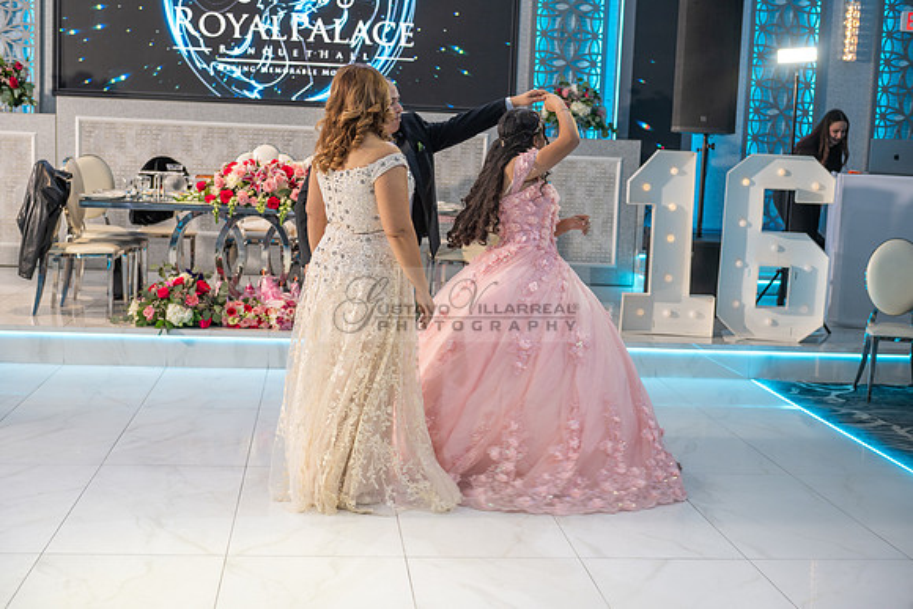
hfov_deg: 39.6
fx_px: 1268
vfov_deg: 27.0
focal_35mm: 50
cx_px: 456
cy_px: 304
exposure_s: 1/160
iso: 640
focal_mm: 50
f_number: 3.5
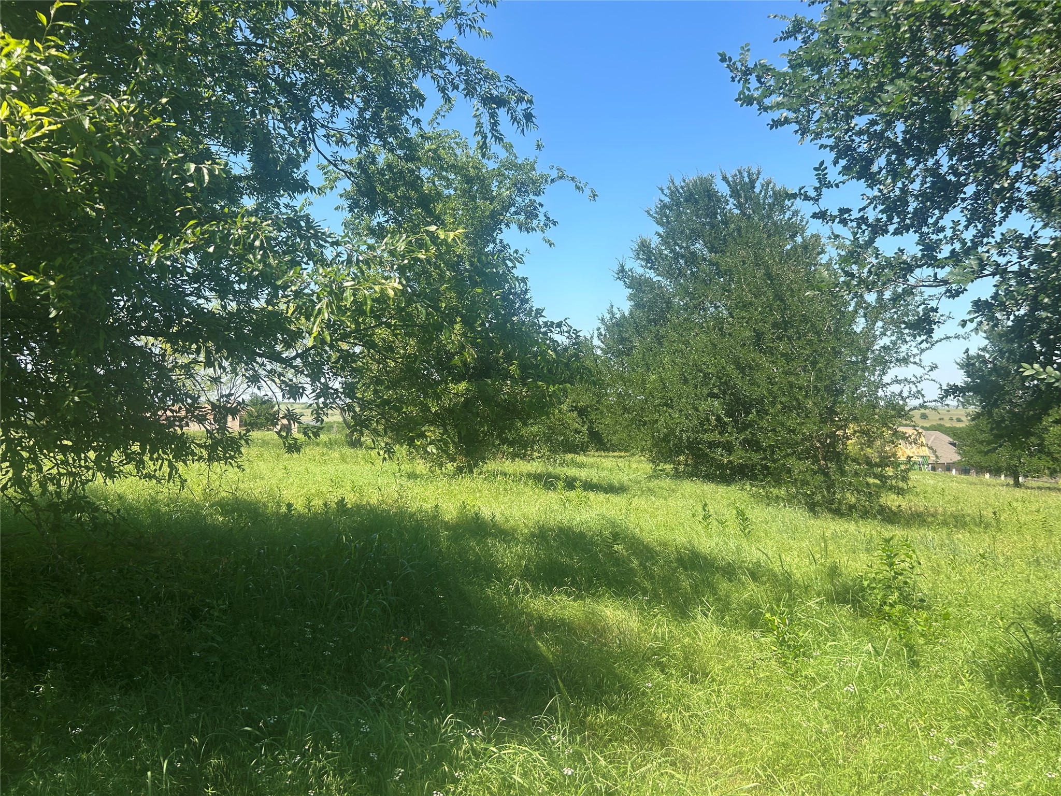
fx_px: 797
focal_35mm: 26
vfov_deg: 53.1
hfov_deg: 67.3
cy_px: 398
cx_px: 530
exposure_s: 1/1808
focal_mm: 5.7
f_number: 1.5
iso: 50
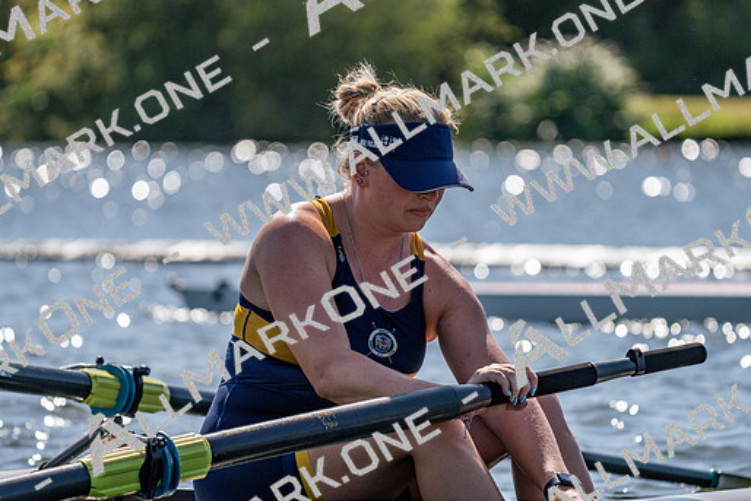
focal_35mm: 288
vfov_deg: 4.8
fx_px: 6009
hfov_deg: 7.2
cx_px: 384
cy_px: 250
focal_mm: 255
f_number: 5.6
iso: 250
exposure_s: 1/2000
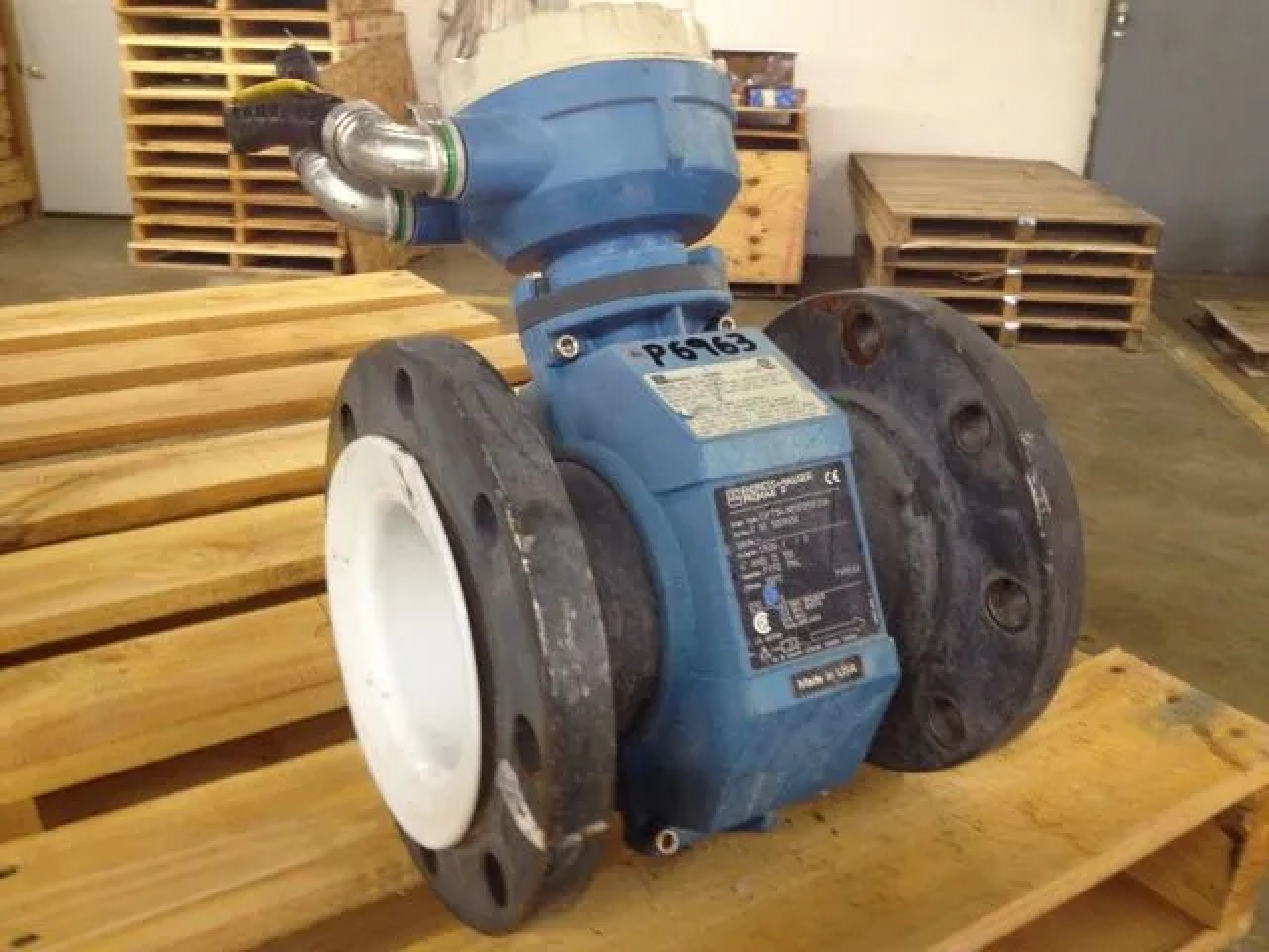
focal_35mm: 35
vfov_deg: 40.7
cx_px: 634
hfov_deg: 52.6
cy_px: 476
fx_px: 1283
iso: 160
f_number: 2.4
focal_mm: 4.28
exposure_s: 1/20
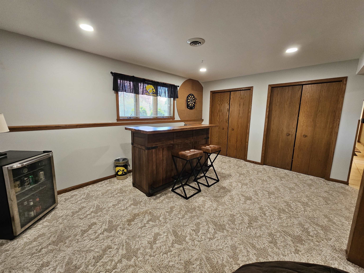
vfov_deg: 89.9
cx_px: 182
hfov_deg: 106.2
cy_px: 136
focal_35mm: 13
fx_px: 137
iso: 250
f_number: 2.2
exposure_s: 1/60
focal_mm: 2.2
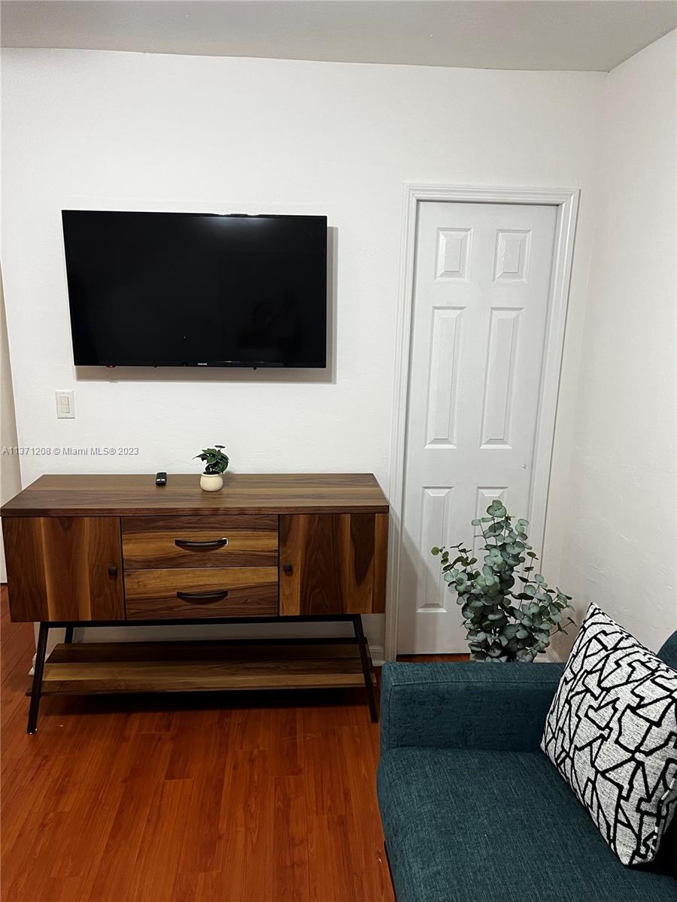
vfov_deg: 67.3
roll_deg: -0.3
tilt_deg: -12.8
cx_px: 338
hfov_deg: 53.1
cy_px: 451
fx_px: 678
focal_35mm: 26
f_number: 1.5
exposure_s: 1/60
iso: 160
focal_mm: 5.7
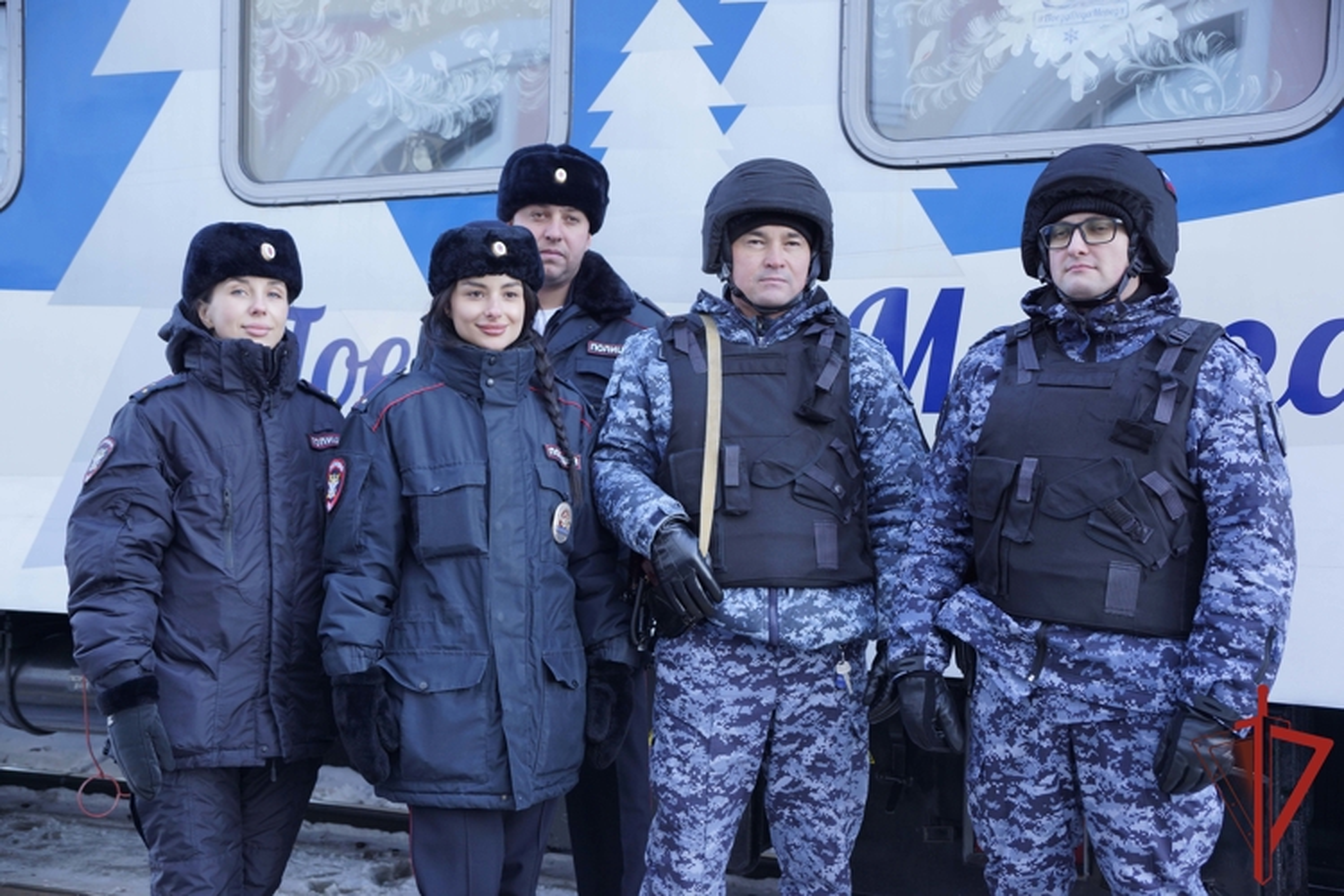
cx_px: 672
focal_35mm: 42
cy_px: 448
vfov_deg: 31.9
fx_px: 1568
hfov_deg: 46.4
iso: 100
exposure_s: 1/60
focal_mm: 28
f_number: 4
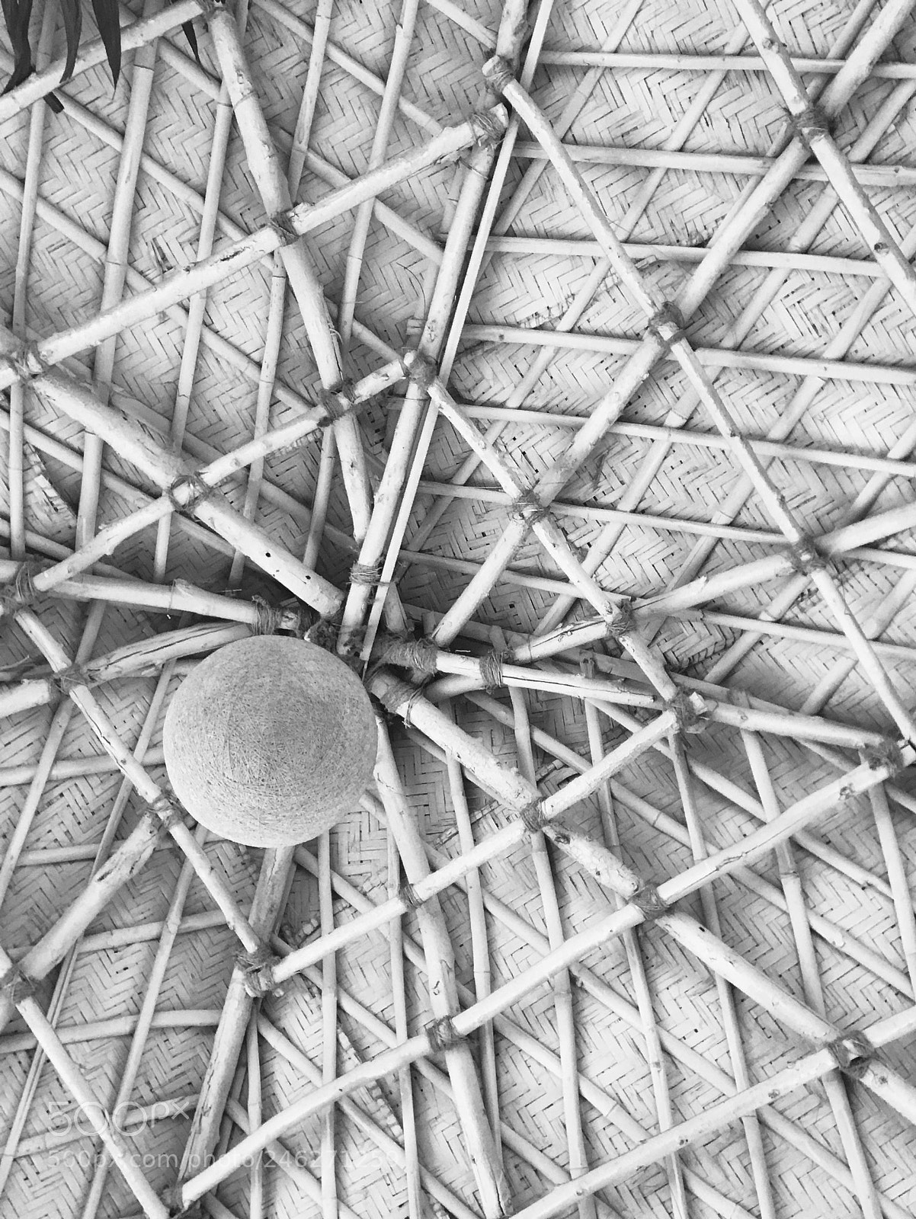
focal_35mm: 32
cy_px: 610
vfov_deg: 56.8
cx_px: 458
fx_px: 1128
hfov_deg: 44.2
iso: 80
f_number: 2.2
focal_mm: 2.87
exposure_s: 1/33
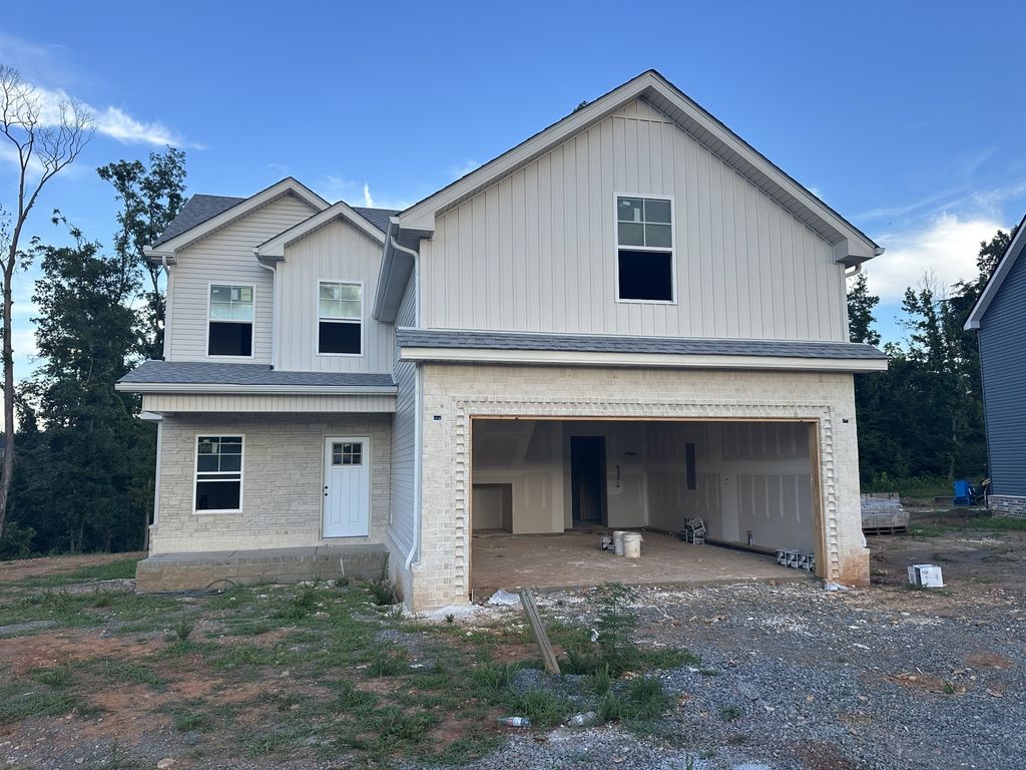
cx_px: 513
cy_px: 385
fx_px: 711
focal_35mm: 24
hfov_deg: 71.6
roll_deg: +0.6
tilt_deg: +6.2
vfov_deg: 56.8
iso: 80
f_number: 1.78
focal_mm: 6.86
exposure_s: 1/850
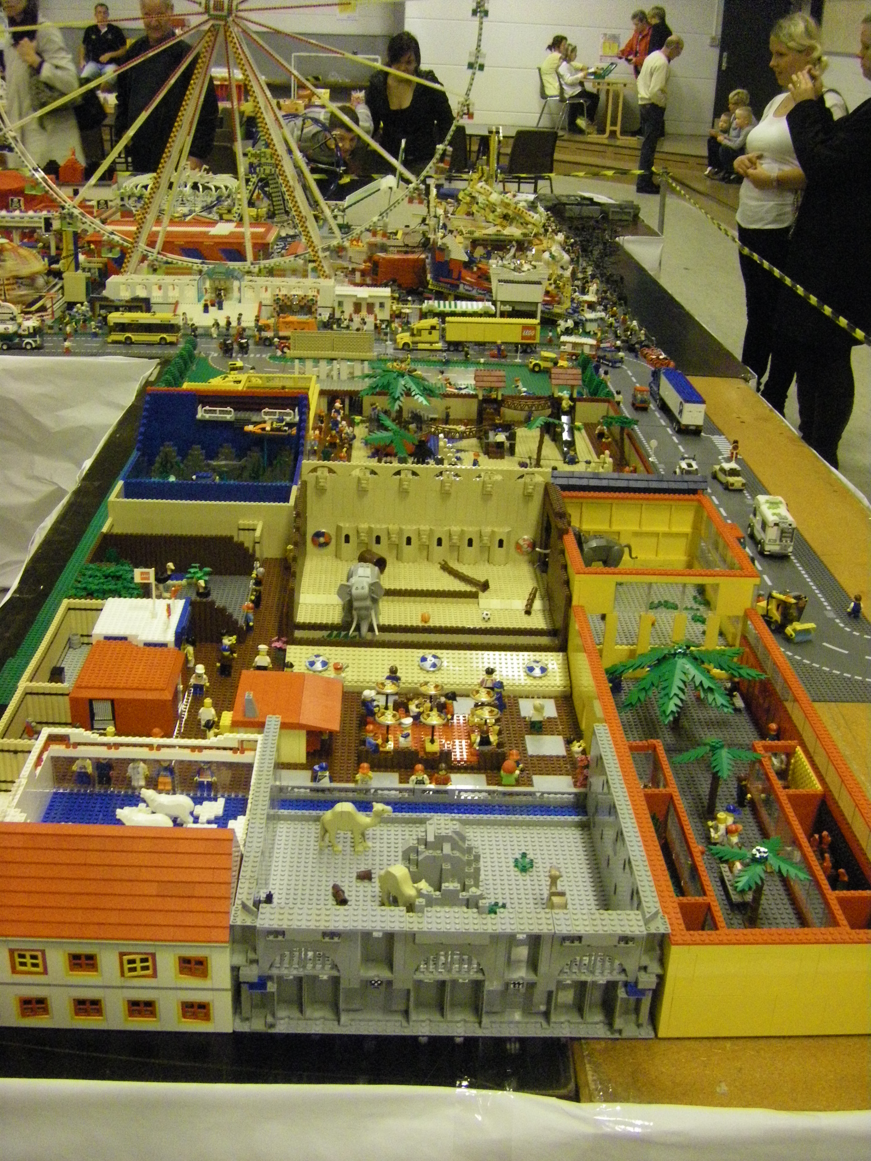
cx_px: 436
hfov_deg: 37.7
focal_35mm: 38
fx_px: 1275
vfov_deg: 49.0
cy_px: 580
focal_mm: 6.3
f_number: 3.5
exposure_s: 1/30
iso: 800
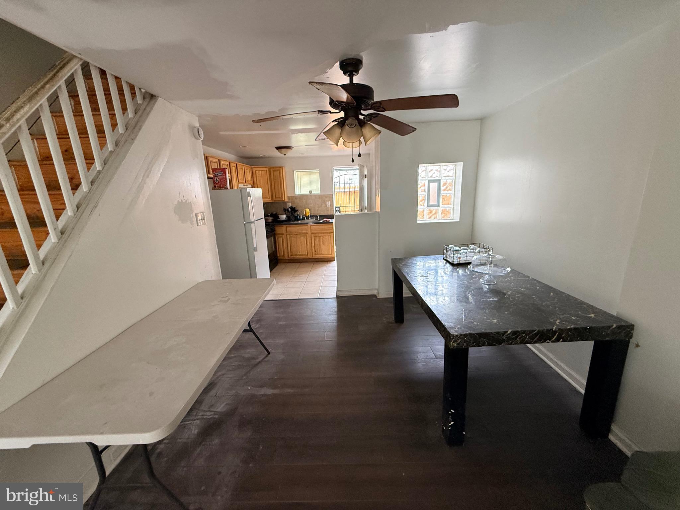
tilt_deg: -11.3
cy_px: 255
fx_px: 275
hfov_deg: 102.1
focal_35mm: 14
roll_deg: +1.3
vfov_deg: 85.7
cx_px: 340
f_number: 2.2
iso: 320
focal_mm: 2.22
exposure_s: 1/99
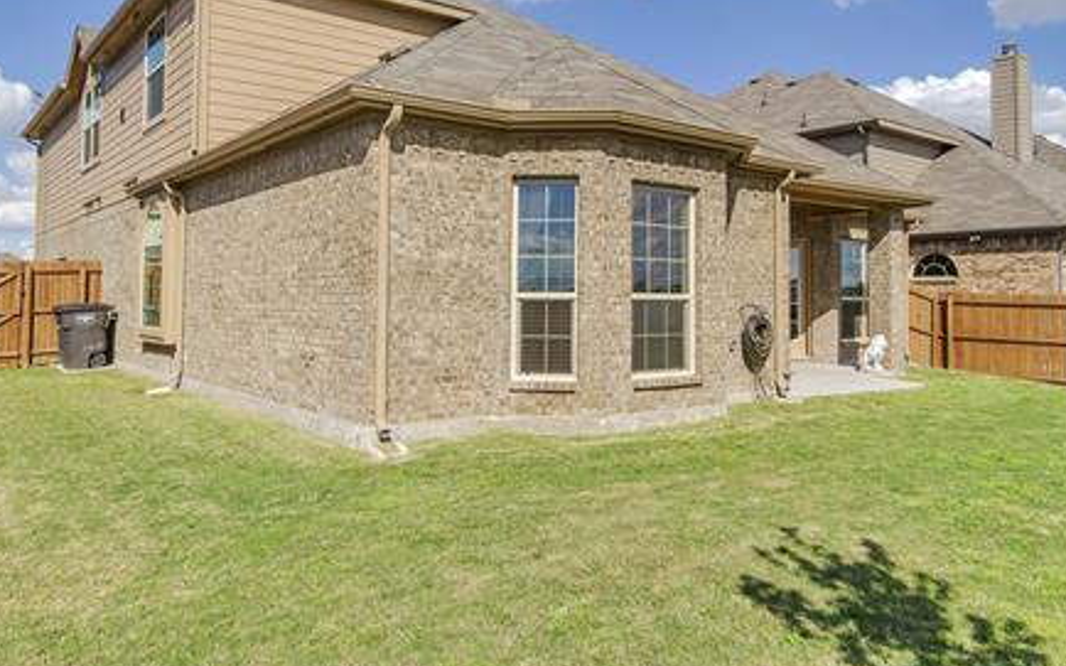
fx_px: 784
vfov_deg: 45.7
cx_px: 575
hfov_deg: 68.3
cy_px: 259
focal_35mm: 27
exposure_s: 1/3200
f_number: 4
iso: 200
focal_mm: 12
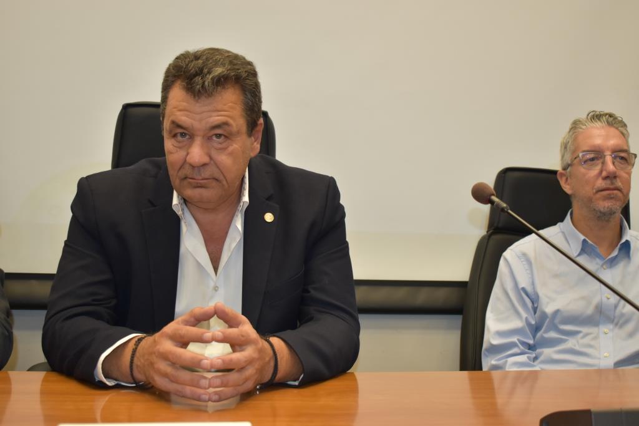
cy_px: 213
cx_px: 320
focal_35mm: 51
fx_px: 905
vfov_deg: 26.5
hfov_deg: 38.9
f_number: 4.5
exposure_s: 1/125
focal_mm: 34
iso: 800
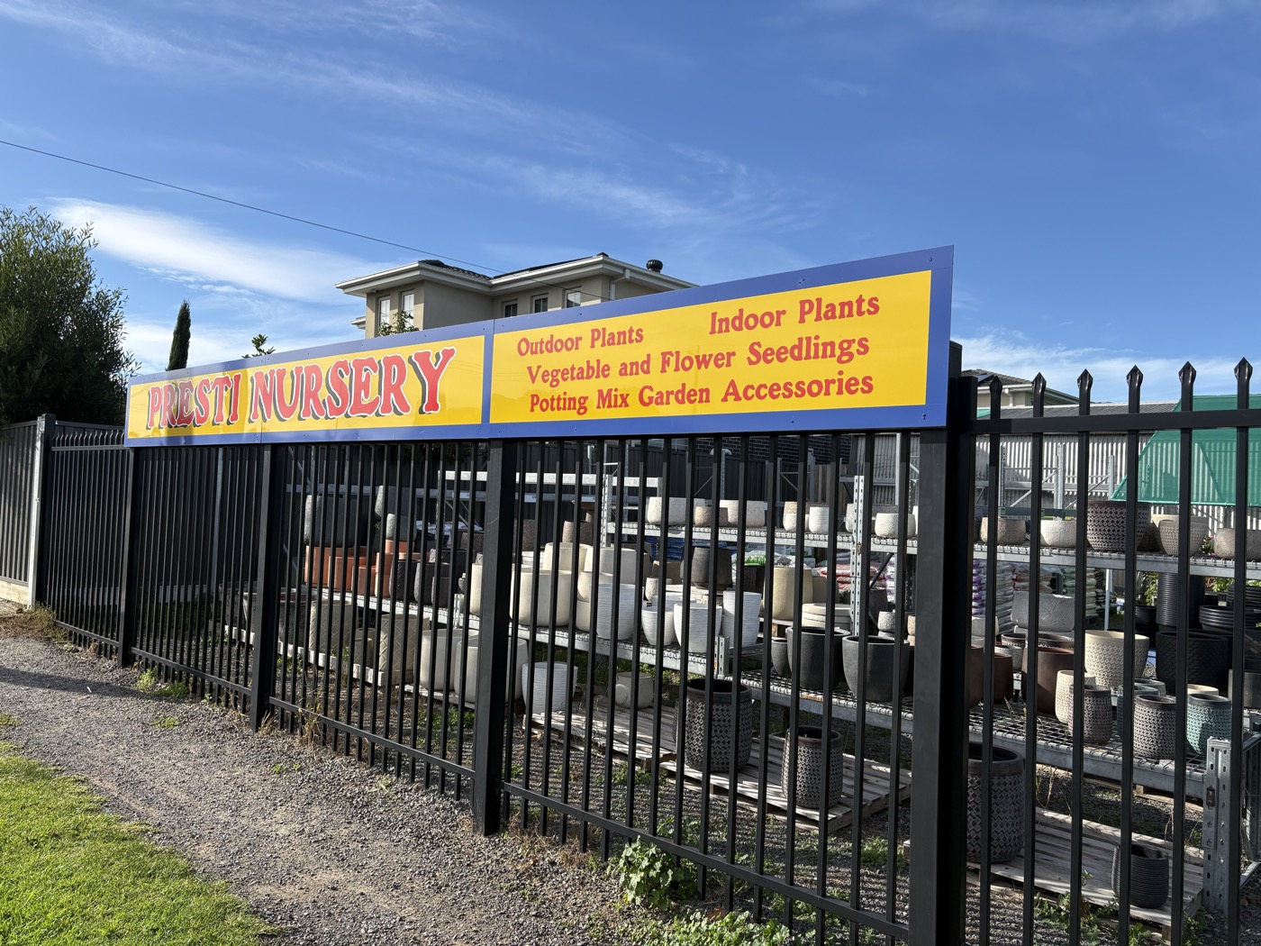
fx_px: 947
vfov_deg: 53.1
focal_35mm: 26
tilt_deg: +1.5
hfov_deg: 67.3
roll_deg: -3.1
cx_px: 630
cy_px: 473
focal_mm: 5.96
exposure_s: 1/2985
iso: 50
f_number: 1.6
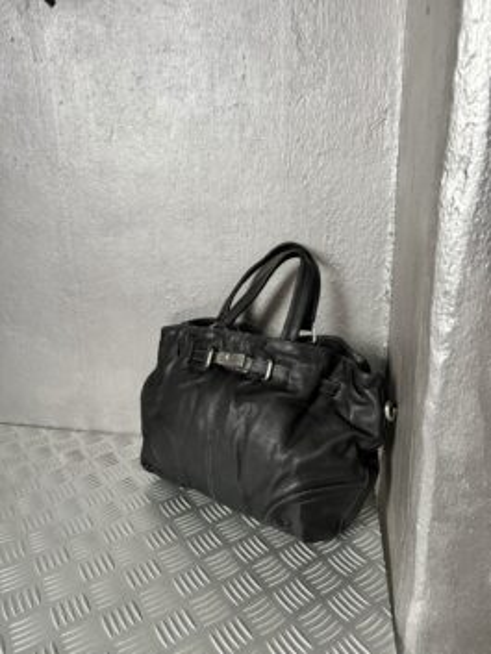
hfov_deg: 56.8
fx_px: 454
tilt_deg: -17.5
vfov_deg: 71.6
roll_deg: +0.0
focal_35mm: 24
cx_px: 246
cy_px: 327
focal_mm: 6.76
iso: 640
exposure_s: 1/60
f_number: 1.78
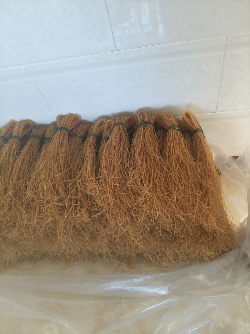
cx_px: 125
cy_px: 167
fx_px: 250
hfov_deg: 53.1
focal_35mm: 26
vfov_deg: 67.3
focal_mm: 4.84
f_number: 1.8
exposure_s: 1/50.1
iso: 320
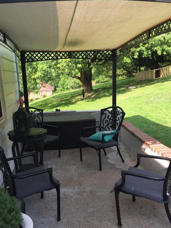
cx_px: 75
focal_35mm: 33
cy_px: 129
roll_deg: +1.6
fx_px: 217
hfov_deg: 42.8
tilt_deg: -12.1
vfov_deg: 55.2
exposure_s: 1/329
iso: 32
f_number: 2.2
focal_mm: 4.15
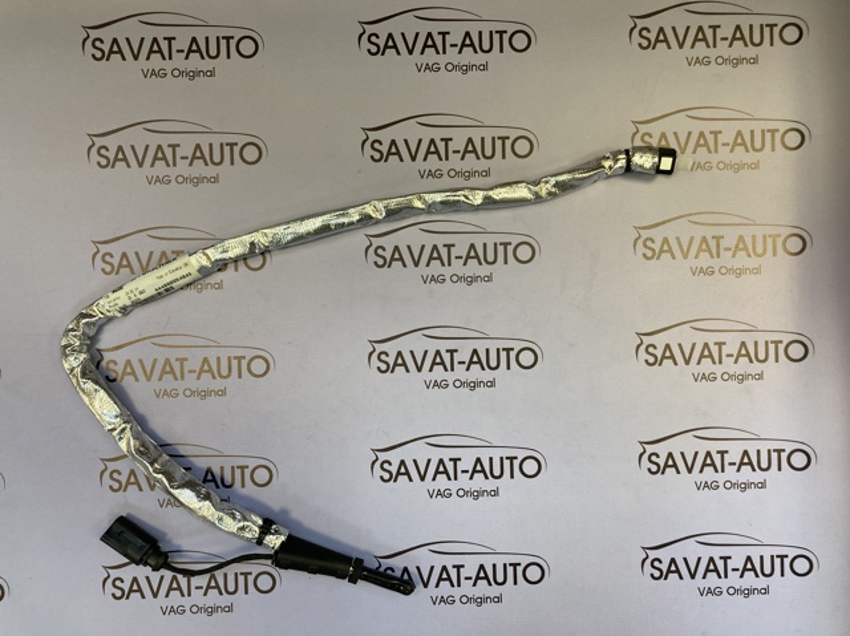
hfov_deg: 63.5
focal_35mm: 28
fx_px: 687
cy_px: 318
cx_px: 425
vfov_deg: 49.7
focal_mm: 3.99
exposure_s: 1/50
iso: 80
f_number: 1.8
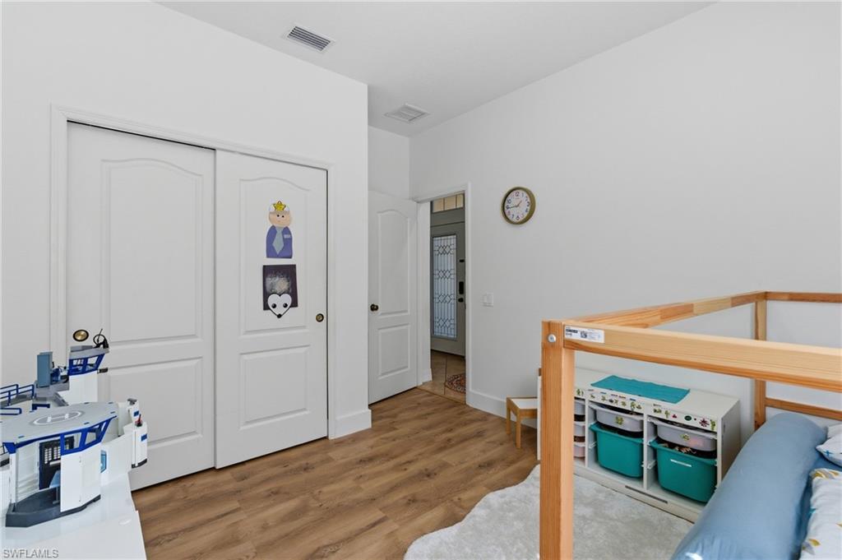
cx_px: 421
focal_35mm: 16
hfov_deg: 96.8
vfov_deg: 73.7
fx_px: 374
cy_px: 280
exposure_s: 1/125
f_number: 9
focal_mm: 16
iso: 400
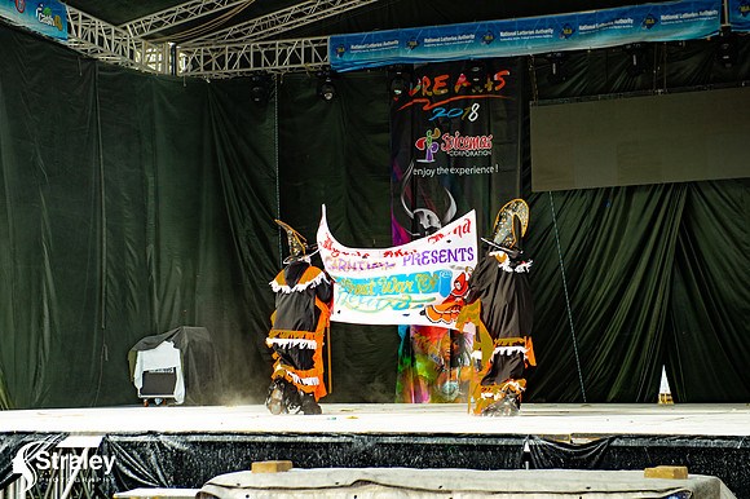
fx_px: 1457
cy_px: 250
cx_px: 375
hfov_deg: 28.9
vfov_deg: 19.4
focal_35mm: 70
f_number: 5
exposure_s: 1/250
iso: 125
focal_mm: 70
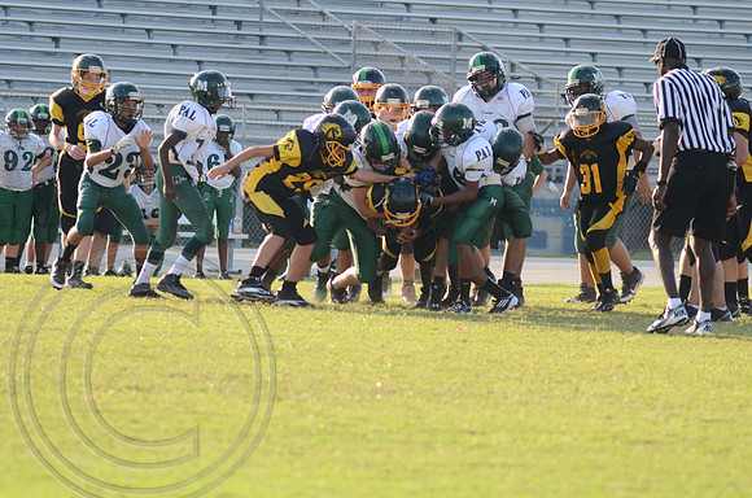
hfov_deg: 6.9
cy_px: 249
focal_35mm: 300
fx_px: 6253
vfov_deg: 4.6
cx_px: 376
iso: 400
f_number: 5.6
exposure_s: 1/500
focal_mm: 200
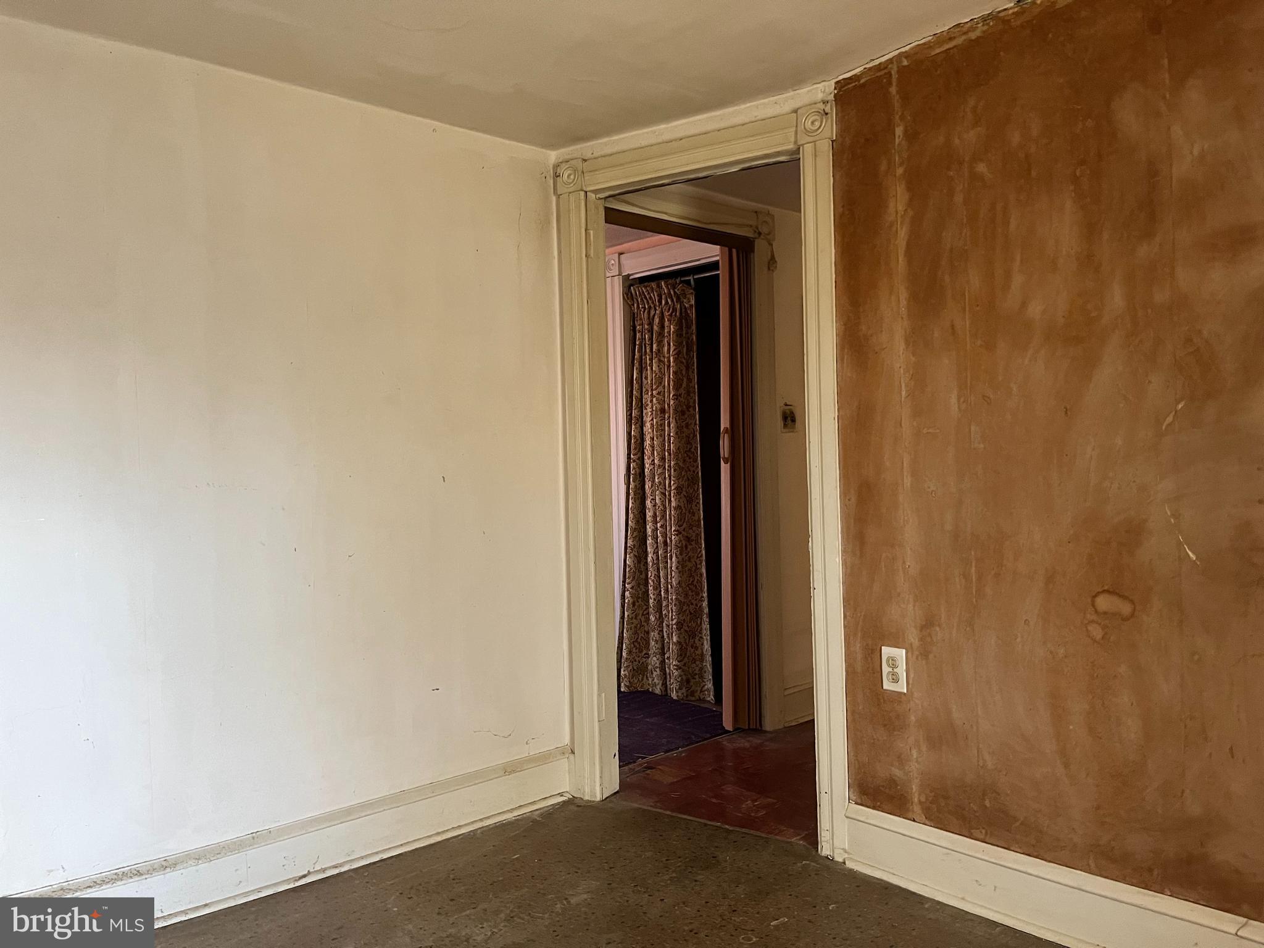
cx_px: 632
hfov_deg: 67.3
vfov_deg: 53.1
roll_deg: +1.6
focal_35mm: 26
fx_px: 949
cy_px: 474
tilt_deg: -0.6
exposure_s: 1/60
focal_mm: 5.1
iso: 400
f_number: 1.6
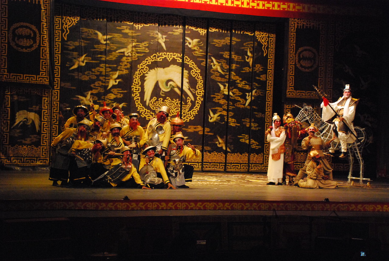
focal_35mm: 60
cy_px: 130
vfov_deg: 22.7
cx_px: 194
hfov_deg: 33.3
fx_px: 650
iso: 3200
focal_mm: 40
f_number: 4.5
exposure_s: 1/50
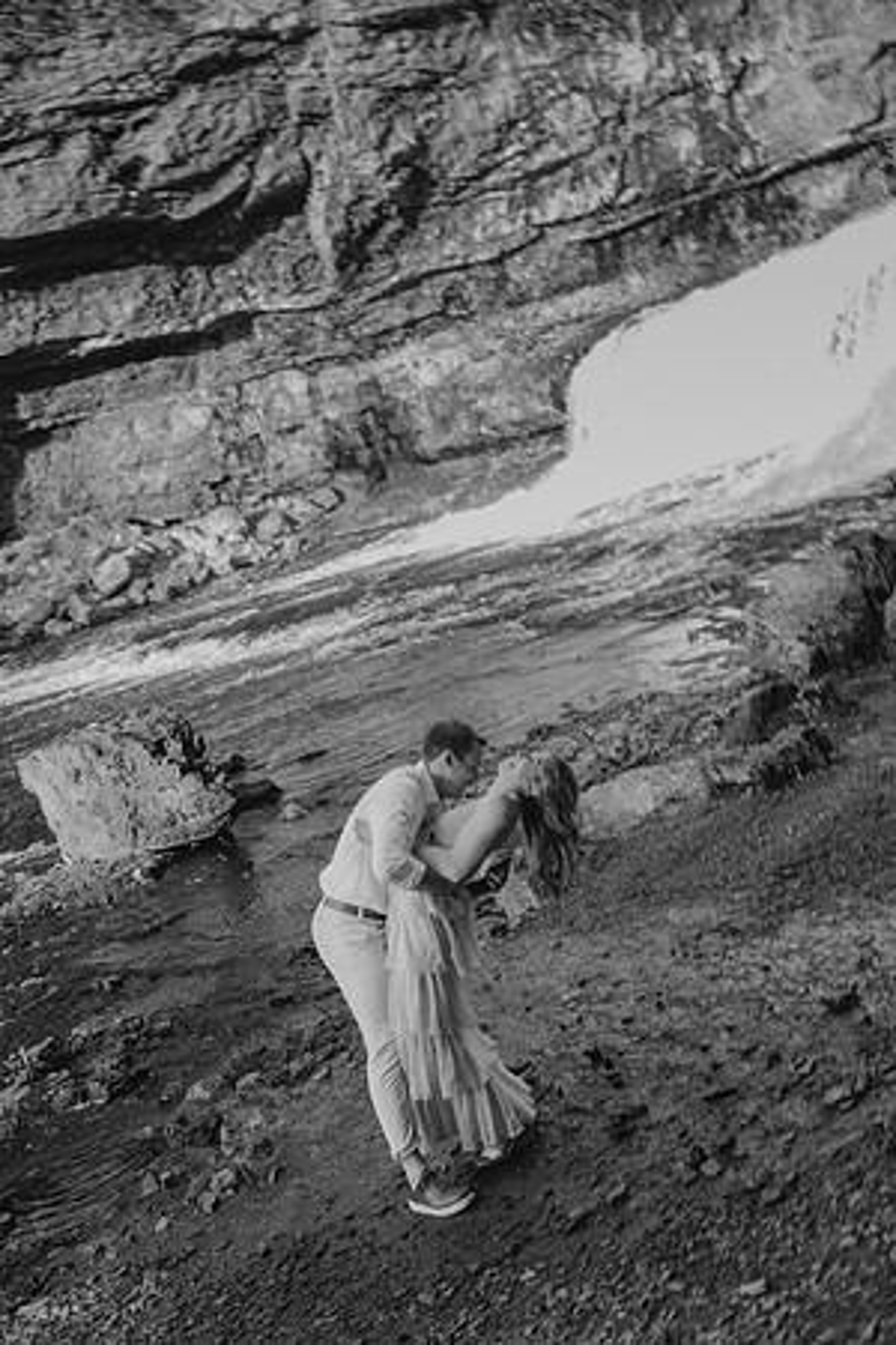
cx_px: 448
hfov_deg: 32.3
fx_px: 1545
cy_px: 672
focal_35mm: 41
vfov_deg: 47.0
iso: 250
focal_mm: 41.4
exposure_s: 1/320
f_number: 2.8
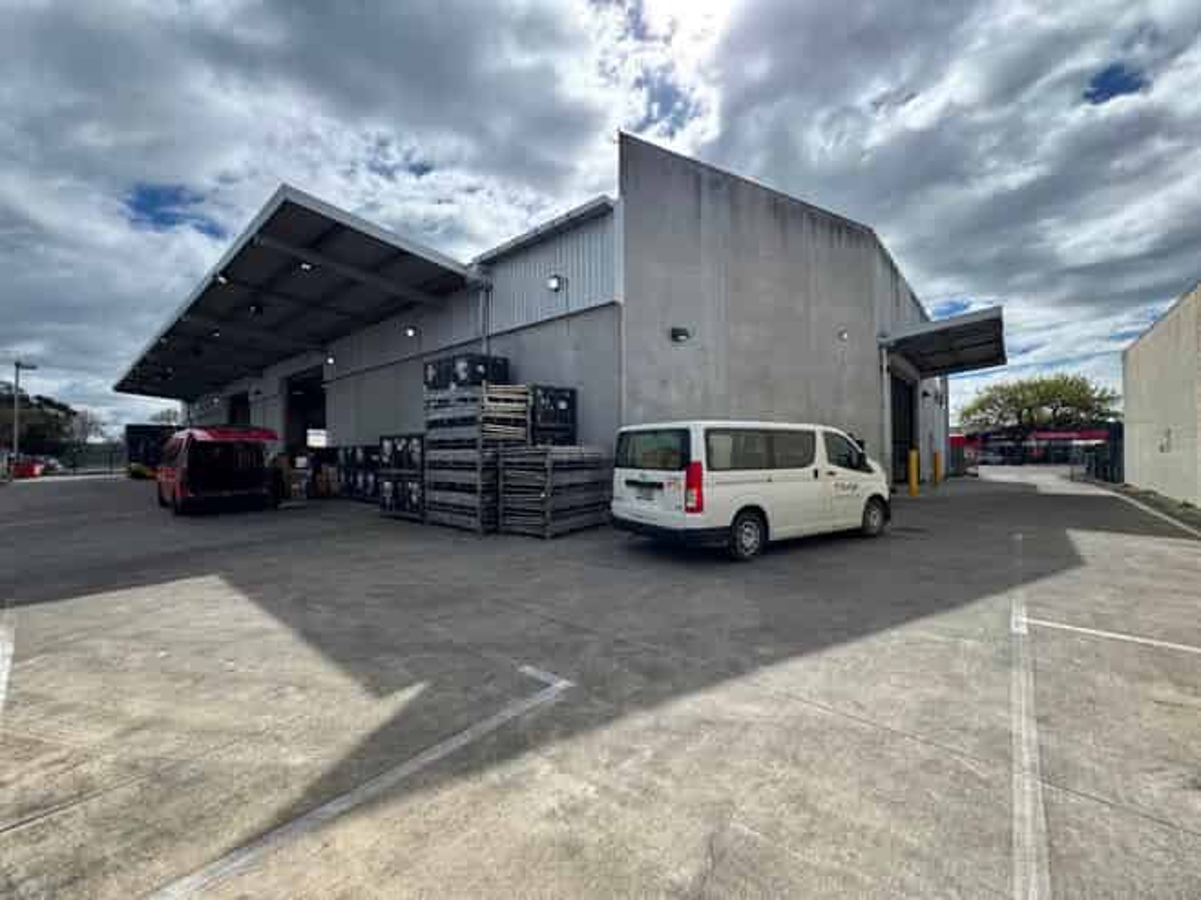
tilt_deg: +1.2
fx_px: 486
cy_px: 450
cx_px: 600
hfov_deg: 102.1
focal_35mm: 14
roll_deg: +0.6
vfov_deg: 85.6
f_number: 2.2
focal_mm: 2.22
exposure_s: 1/1506
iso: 50
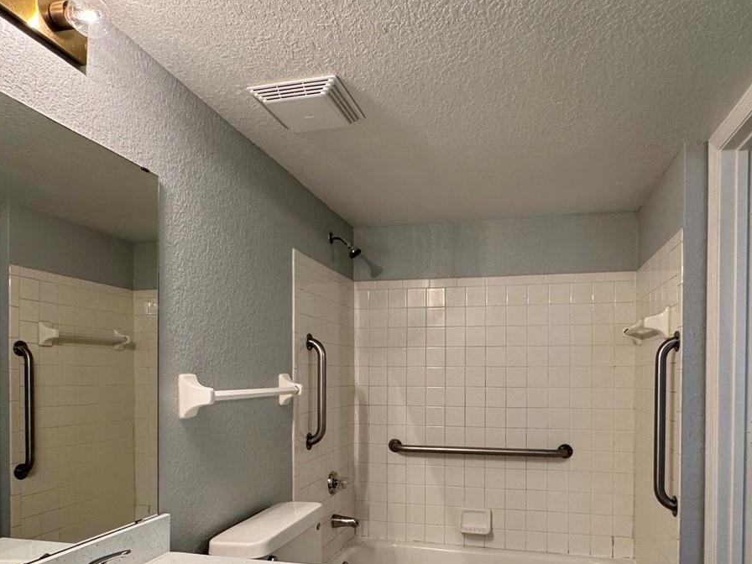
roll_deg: +0.0
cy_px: 380
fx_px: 543
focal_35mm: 25
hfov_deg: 69.3
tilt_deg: -1.1
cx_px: 408
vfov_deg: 53.7
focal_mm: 2.22
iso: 200
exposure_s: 1/120
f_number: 2.2
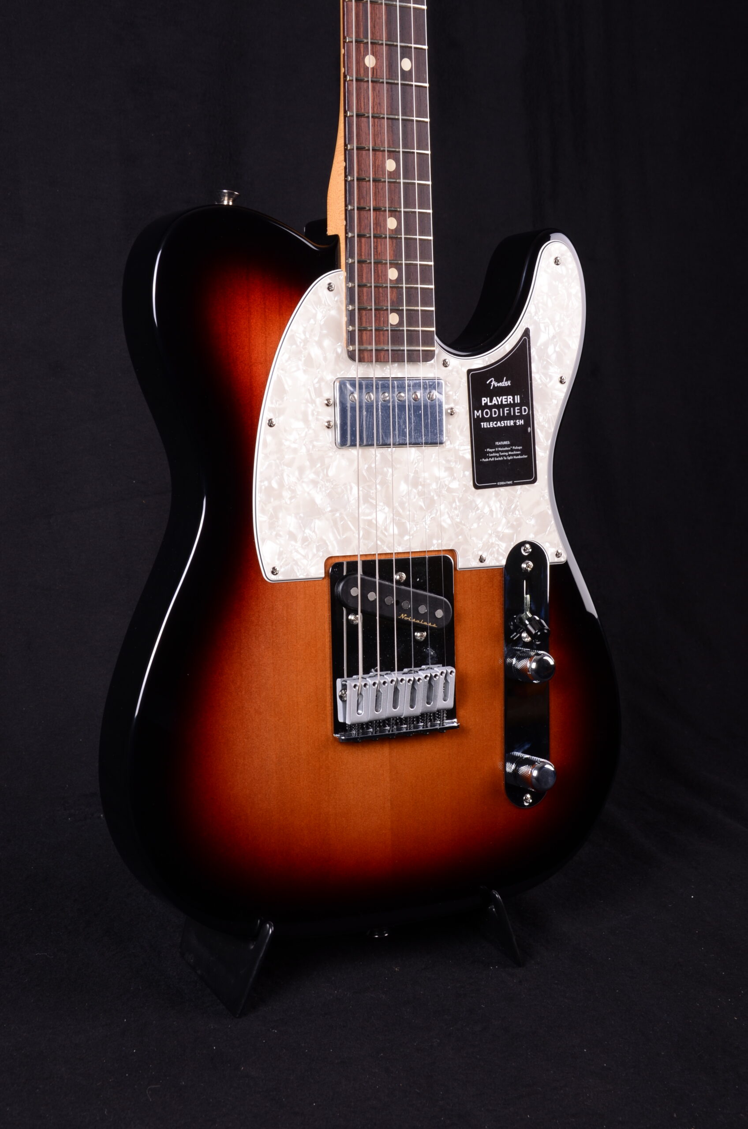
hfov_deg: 22.5
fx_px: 1878
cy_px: 564
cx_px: 374
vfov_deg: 33.5
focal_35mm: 60
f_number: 13
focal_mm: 40
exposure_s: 1/200
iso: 200
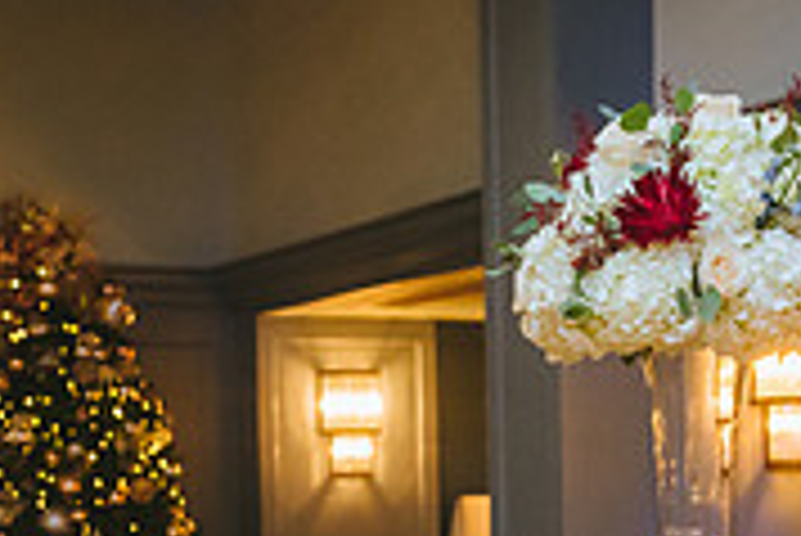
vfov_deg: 14.8
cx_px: 500
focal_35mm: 91
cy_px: 538
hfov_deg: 22.3
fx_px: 2026
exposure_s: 1/200
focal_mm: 28
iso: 4000
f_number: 3.5
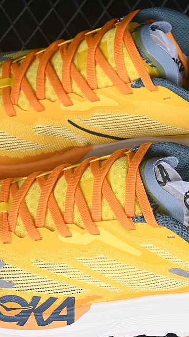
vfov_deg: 16.0
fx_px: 1194
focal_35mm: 134
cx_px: 111
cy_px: 191
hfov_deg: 9.0
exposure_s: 1/80
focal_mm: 50
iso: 160
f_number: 7.1
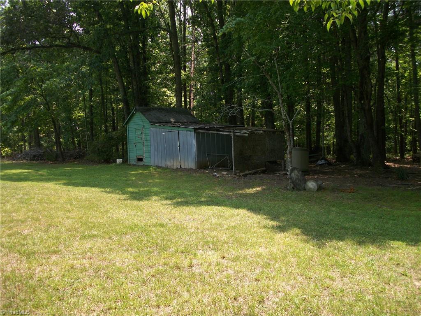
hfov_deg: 56.8
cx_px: 210
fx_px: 389
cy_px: 158
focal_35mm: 32
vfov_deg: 44.2
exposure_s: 1/400
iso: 80
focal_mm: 5.7
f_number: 2.9
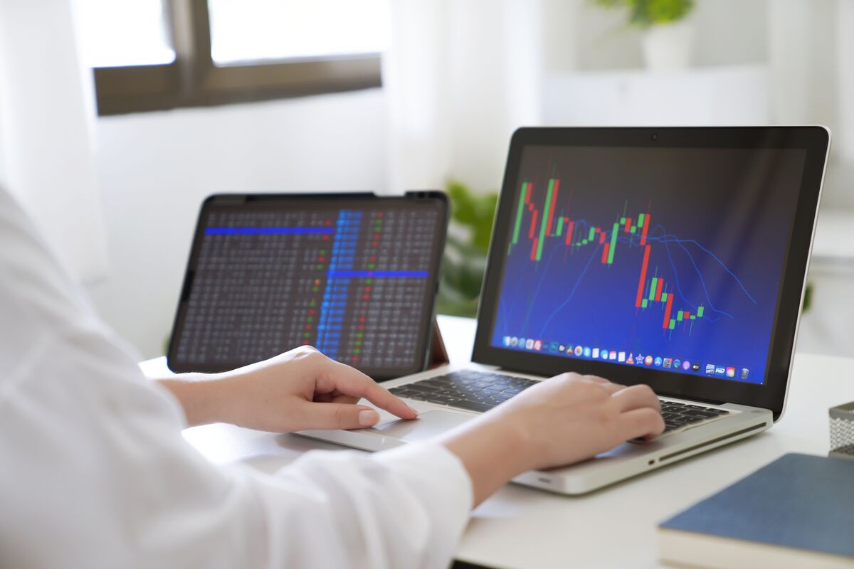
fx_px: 1660
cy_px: 284
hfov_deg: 28.8
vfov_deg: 19.5
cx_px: 427
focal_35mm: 70
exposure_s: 1/125
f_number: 2.8
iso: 640
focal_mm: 70
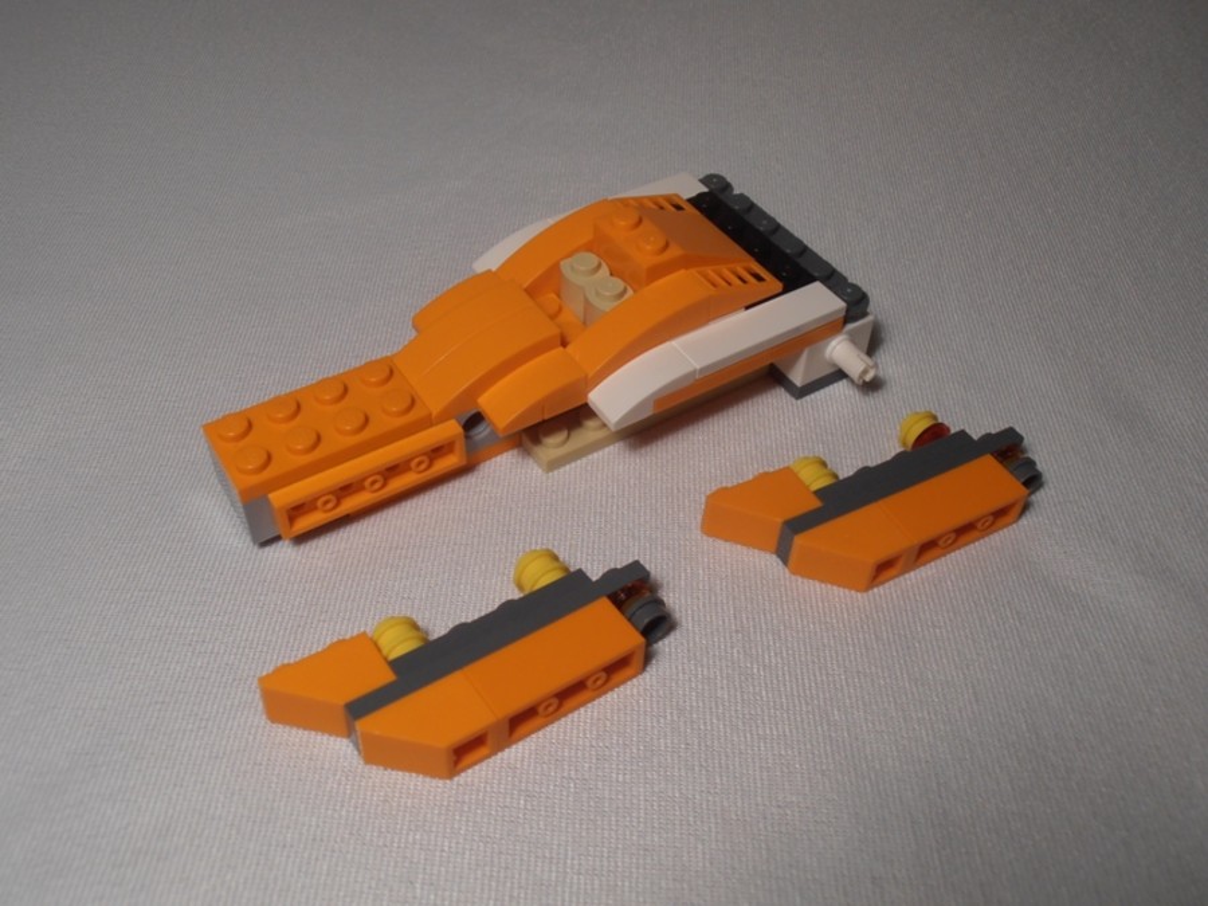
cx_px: 604
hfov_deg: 50.1
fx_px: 1291
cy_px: 453
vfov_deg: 38.7
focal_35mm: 37
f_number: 3.9
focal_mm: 6.61
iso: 80
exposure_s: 1/50
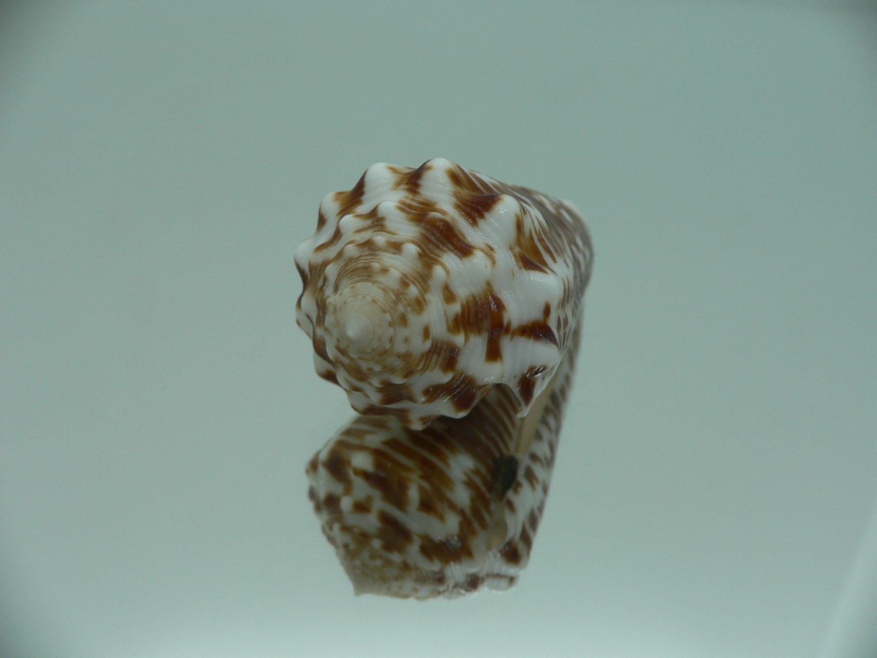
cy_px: 329
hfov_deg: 52.6
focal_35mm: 35
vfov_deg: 40.7
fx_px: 887
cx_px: 438
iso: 80
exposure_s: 1/60
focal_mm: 4.6
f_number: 2.8
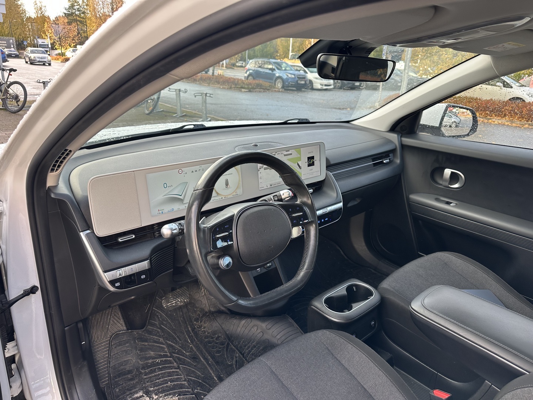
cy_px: 200
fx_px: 370
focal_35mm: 24
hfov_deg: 71.6
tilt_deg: -20.2
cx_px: 266
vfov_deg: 56.8
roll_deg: -1.7
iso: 64
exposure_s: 1/206
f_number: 1.78
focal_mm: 6.86
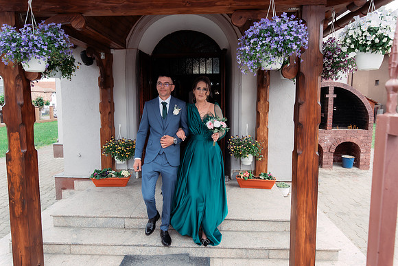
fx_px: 265
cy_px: 133
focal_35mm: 24
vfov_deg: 53.2
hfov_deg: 73.7
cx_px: 199
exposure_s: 1/320
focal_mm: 24
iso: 320
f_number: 6.3
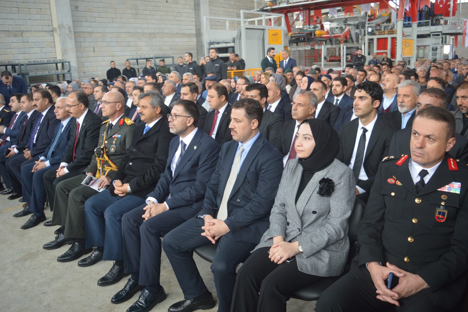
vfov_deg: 47.9
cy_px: 156
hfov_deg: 67.4
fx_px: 351
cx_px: 234
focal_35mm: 27
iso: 220
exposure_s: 1/30
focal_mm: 18
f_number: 3.5
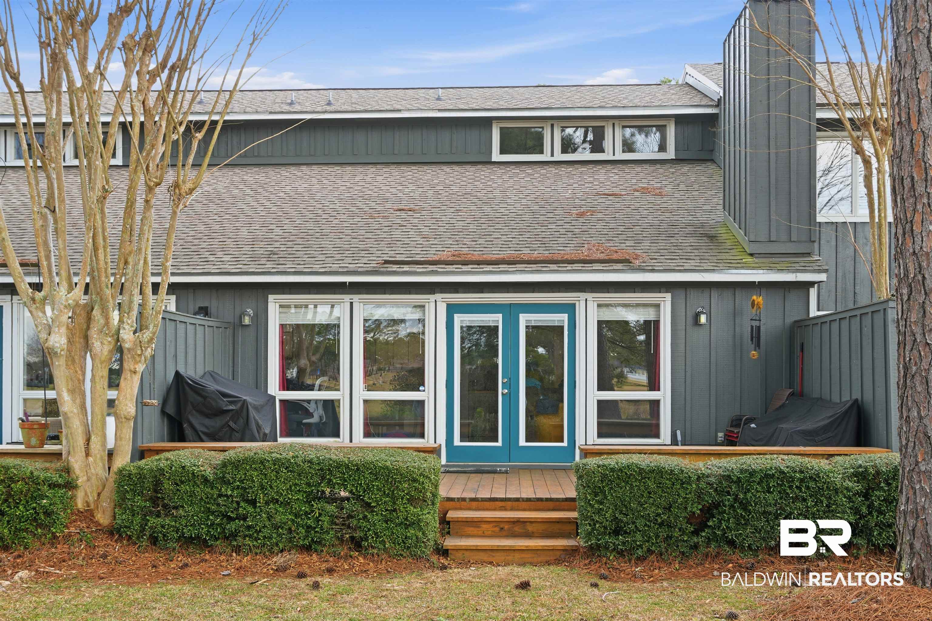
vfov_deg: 36.9
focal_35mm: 36
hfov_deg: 53.1
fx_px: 932
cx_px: 466
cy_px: 310
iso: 50
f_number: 8
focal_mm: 24
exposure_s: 1/10
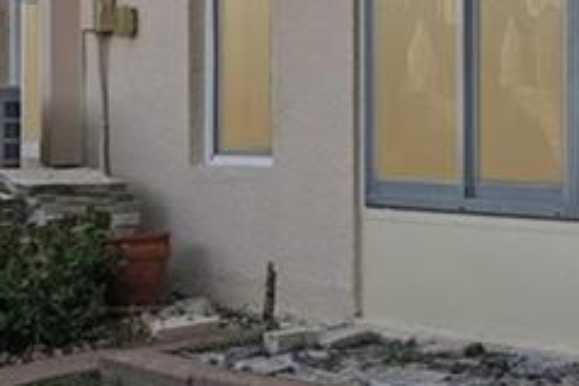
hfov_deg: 15.6
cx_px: 1122
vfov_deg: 12.8
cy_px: 121
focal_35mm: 107
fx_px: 1720
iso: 400
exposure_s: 1/250
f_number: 8
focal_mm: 16
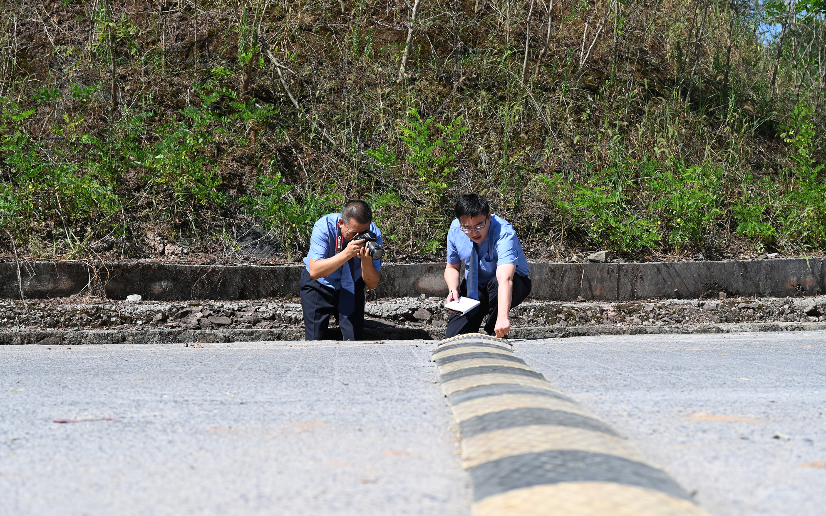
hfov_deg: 29.8
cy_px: 289
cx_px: 409
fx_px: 1553
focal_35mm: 69
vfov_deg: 18.9
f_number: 4.5
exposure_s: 1/1600
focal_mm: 64
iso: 250
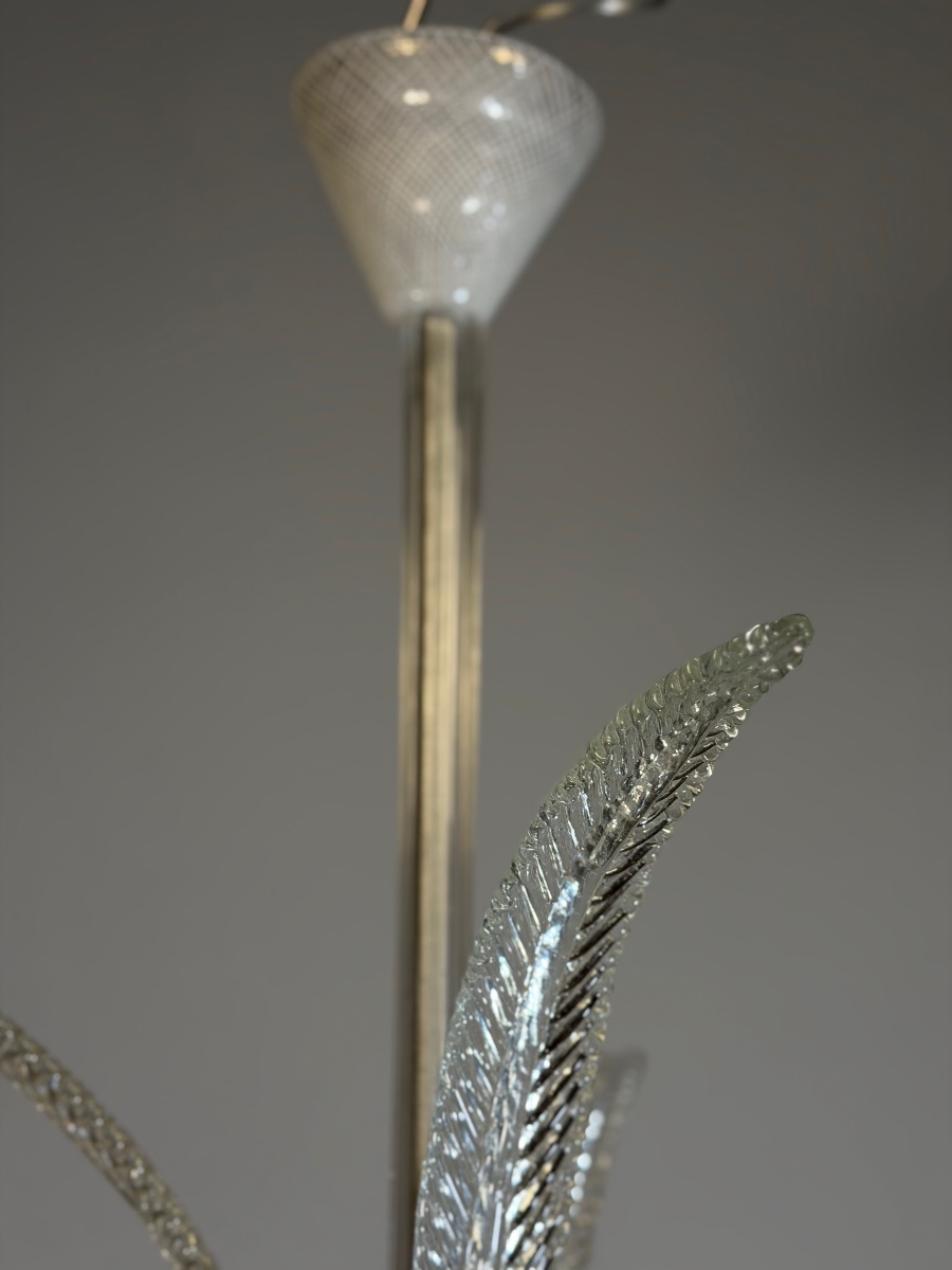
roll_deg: -0.9
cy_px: 635
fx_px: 1760
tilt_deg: +20.3
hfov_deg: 30.3
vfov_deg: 39.7
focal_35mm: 48
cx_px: 476
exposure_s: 1/104
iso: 100
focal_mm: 6.76
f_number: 1.78
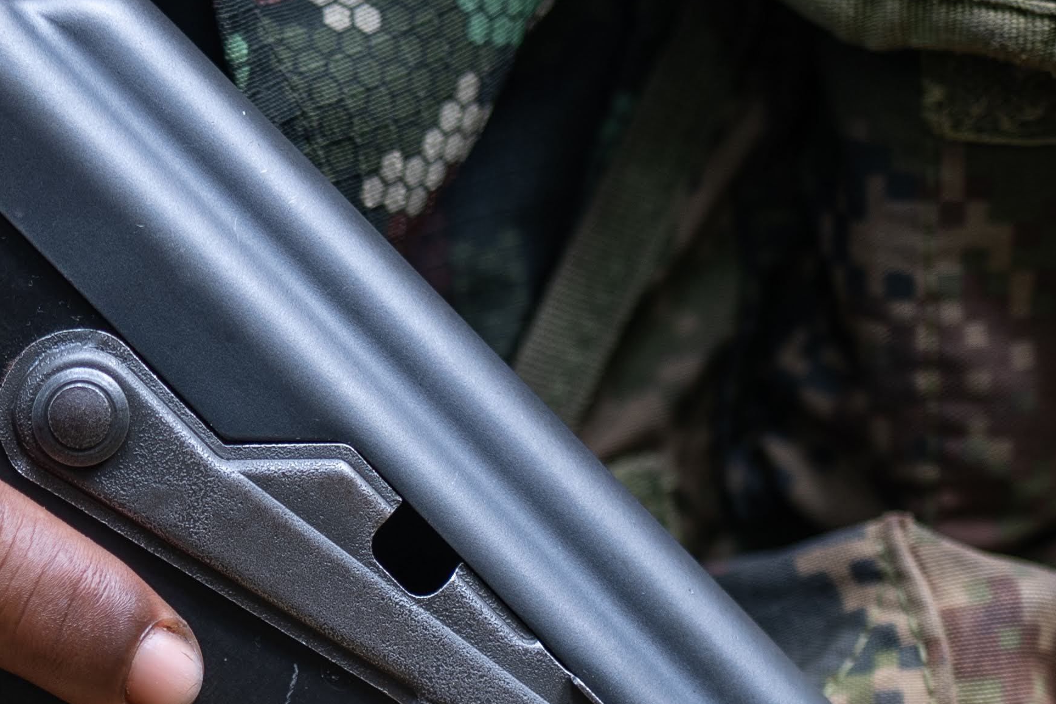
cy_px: 966
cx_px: -127
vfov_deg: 11.0
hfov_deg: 16.4
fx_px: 3549
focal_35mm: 121
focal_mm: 35
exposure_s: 1/160
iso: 125
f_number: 2
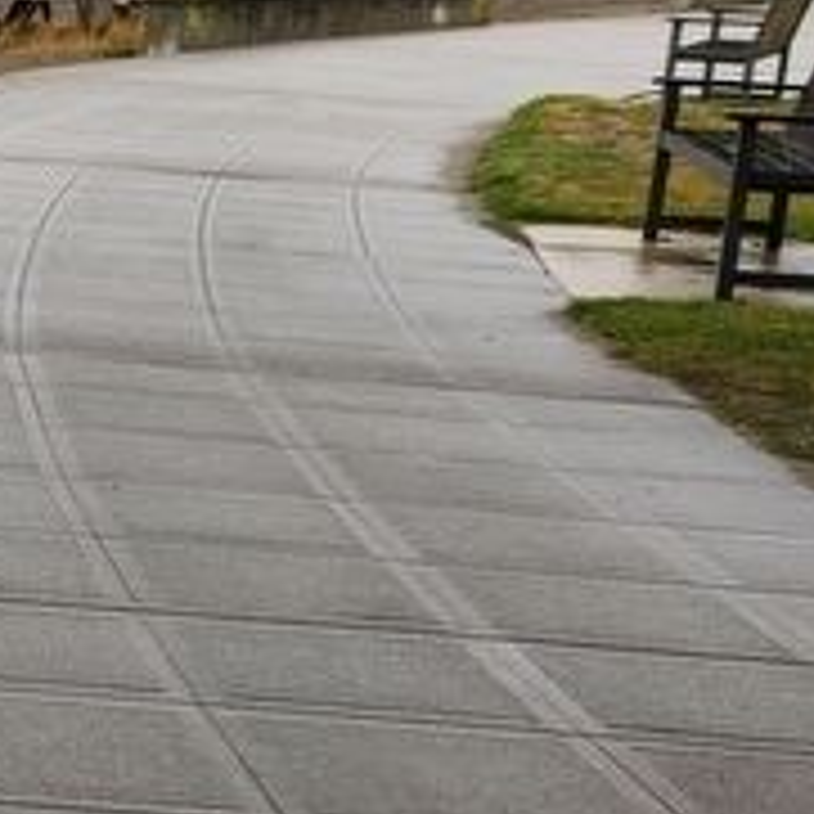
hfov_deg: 15.0
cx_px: -895
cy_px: 400
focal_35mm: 90
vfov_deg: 19.3
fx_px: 2394
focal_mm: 5.4
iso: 25
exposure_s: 1/180
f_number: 1.8
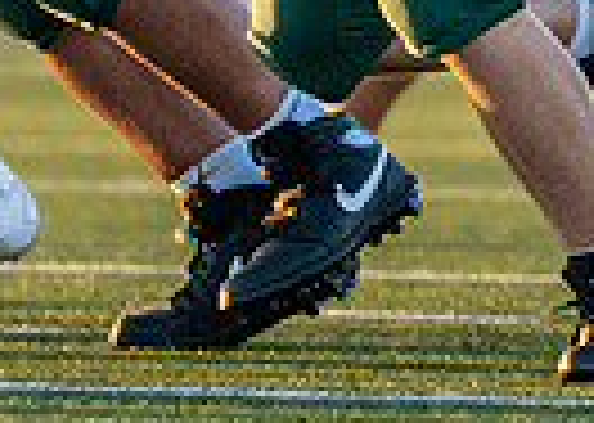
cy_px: -395
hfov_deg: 1.4
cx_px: 486
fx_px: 25178
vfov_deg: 1.0
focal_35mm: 1494
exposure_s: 1/2000
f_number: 2.8
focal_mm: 200
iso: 500
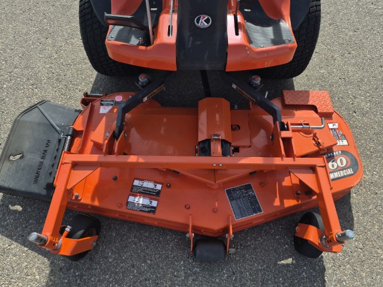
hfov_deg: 73.9
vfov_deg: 58.9
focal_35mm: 23
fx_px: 254
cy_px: 144
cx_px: 192
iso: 80
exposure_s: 1/4024
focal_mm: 5.4
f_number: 1.8
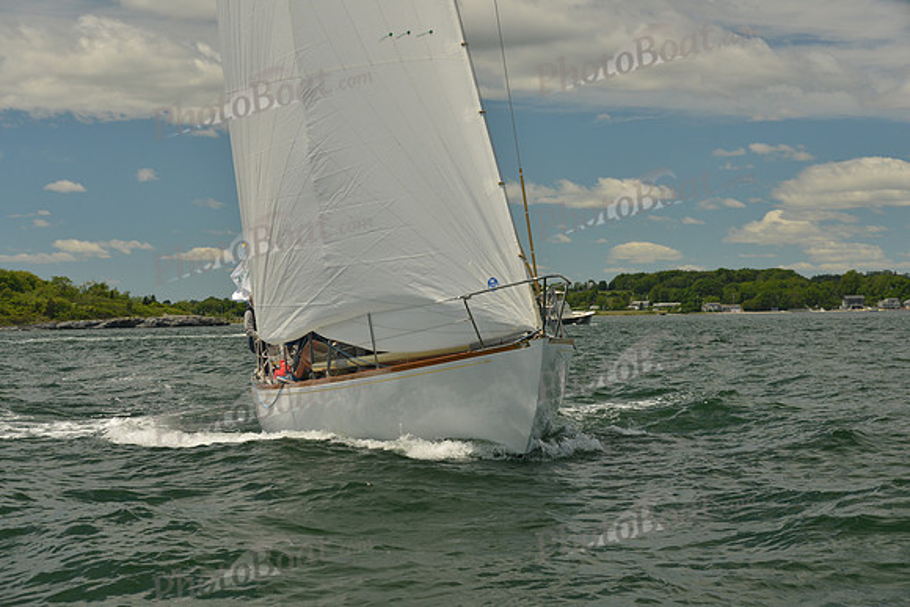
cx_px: 455
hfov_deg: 28.8
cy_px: 304
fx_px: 1770
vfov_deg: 19.5
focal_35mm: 70
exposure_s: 1/800
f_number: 8
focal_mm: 70
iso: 400
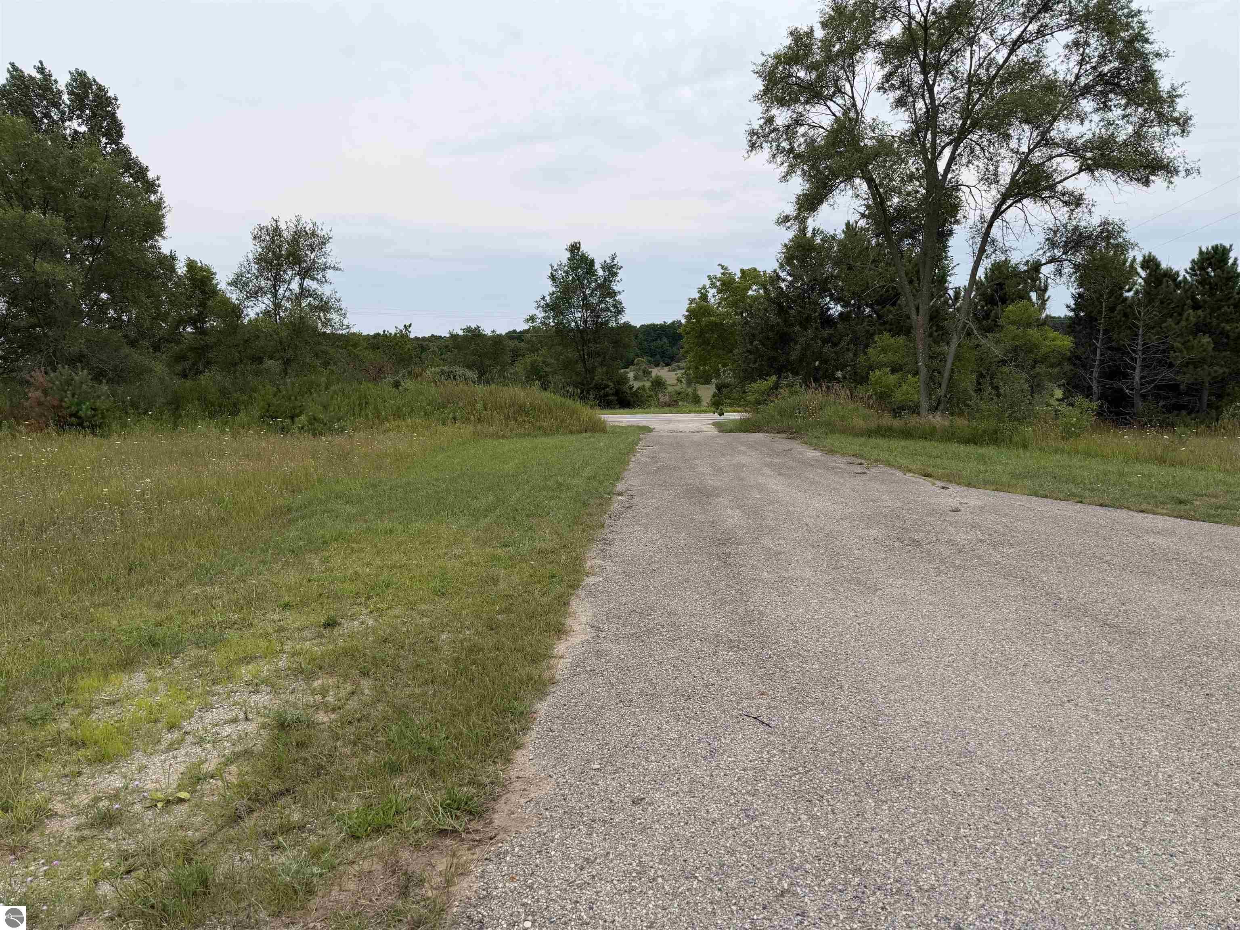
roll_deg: +2.1
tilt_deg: -4.2
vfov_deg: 56.8
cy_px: 465
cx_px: 620
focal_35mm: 24
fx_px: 860
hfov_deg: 71.6
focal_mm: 6.76
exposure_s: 1/3279
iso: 80
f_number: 1.78
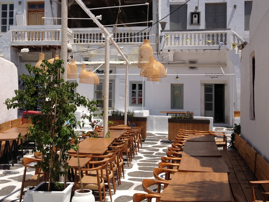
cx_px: 126
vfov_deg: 30.9
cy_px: 89
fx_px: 365
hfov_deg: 40.4
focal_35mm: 47
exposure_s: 1/2907
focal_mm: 4.28
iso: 50
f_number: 2.4
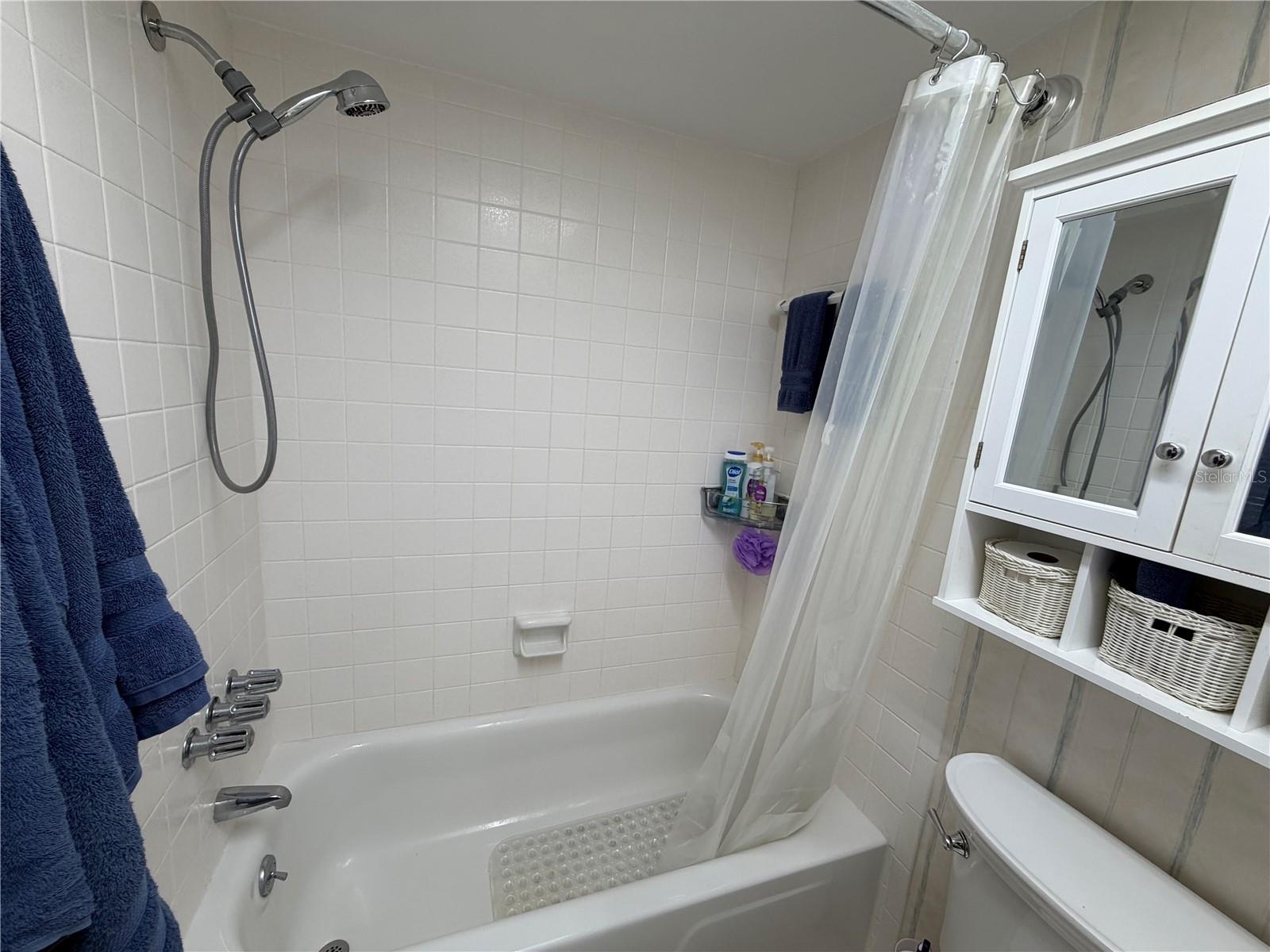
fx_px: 514
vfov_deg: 85.7
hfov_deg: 102.1
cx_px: 635
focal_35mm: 14
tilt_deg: -10.6
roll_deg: -4.7
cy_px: 476
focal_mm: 2.22
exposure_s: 1/120
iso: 100
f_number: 2.2
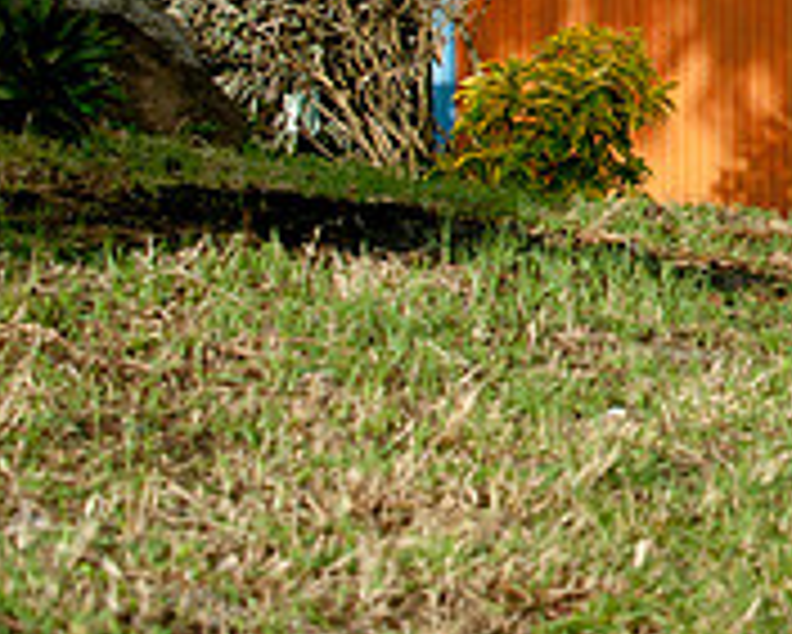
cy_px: -117
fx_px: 5793
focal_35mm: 247
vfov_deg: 6.2
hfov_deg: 7.7
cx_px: 1260
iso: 800
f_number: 8
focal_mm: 80
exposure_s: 1/1000
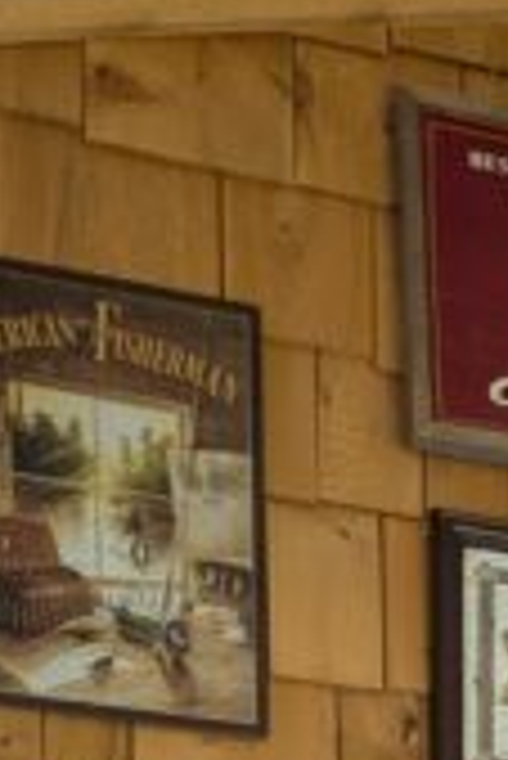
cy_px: 1691
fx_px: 2809
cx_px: 904
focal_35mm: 133
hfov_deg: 9.8
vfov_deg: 12.7
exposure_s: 1/40
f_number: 1.73
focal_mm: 4.38
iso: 48
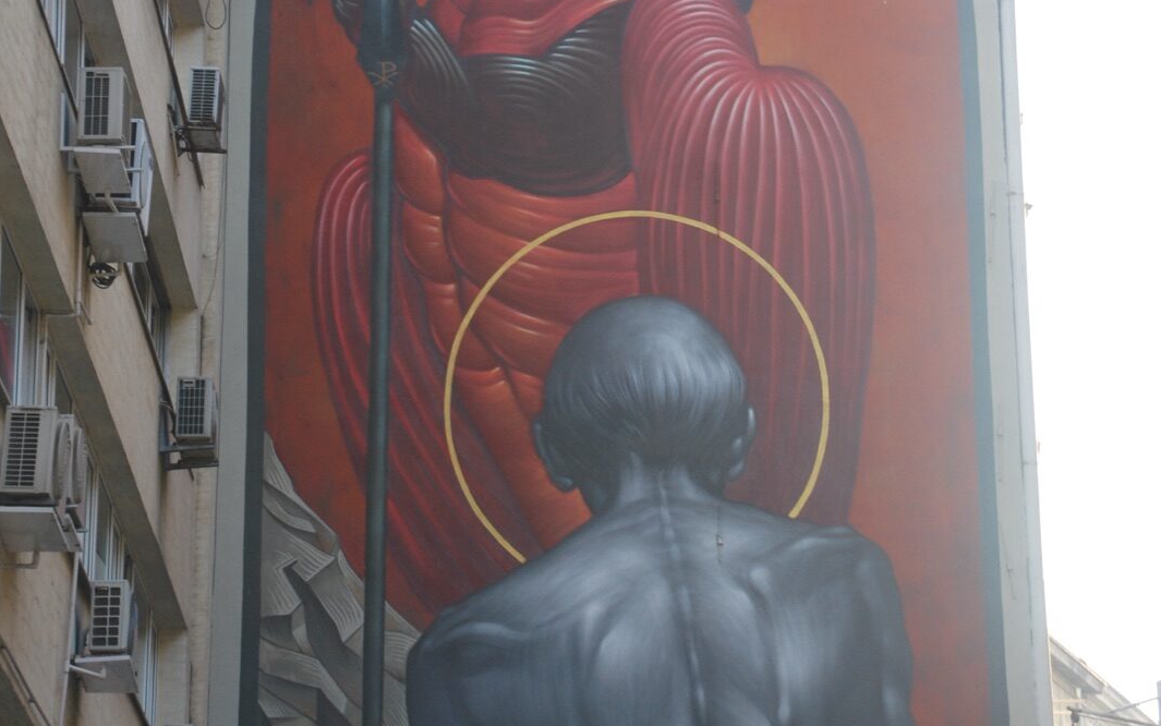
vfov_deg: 9.5
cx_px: 582
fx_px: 4367
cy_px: 141
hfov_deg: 15.1
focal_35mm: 138
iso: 200
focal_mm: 60
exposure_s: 1/125
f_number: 5.3
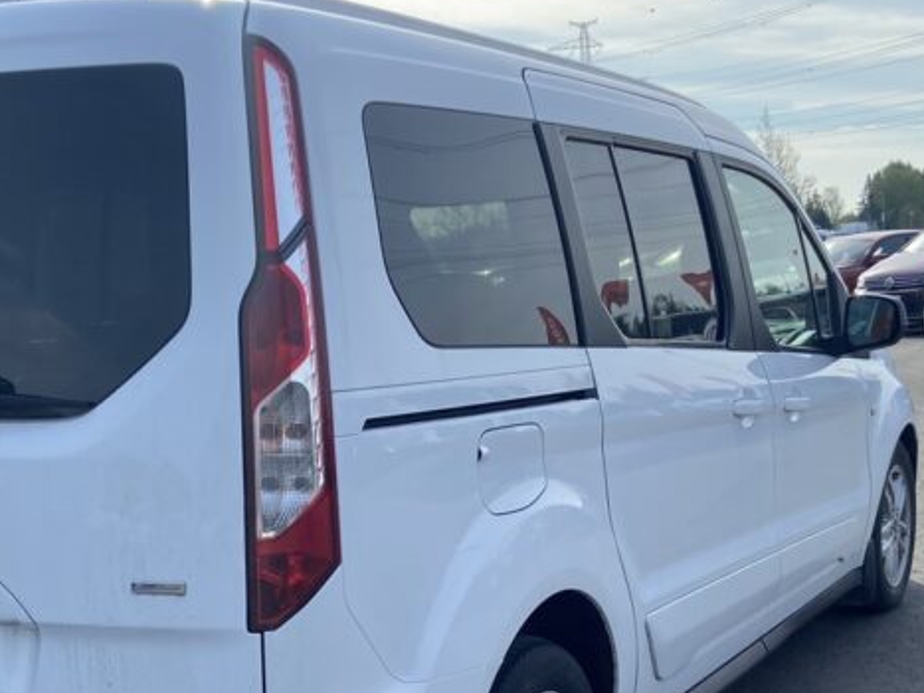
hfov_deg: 33.7
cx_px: 374
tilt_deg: -8.8
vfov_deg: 25.4
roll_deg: +5.8
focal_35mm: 57
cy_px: 511
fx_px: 1521
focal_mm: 4.25
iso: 32
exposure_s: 1/2141
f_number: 1.8
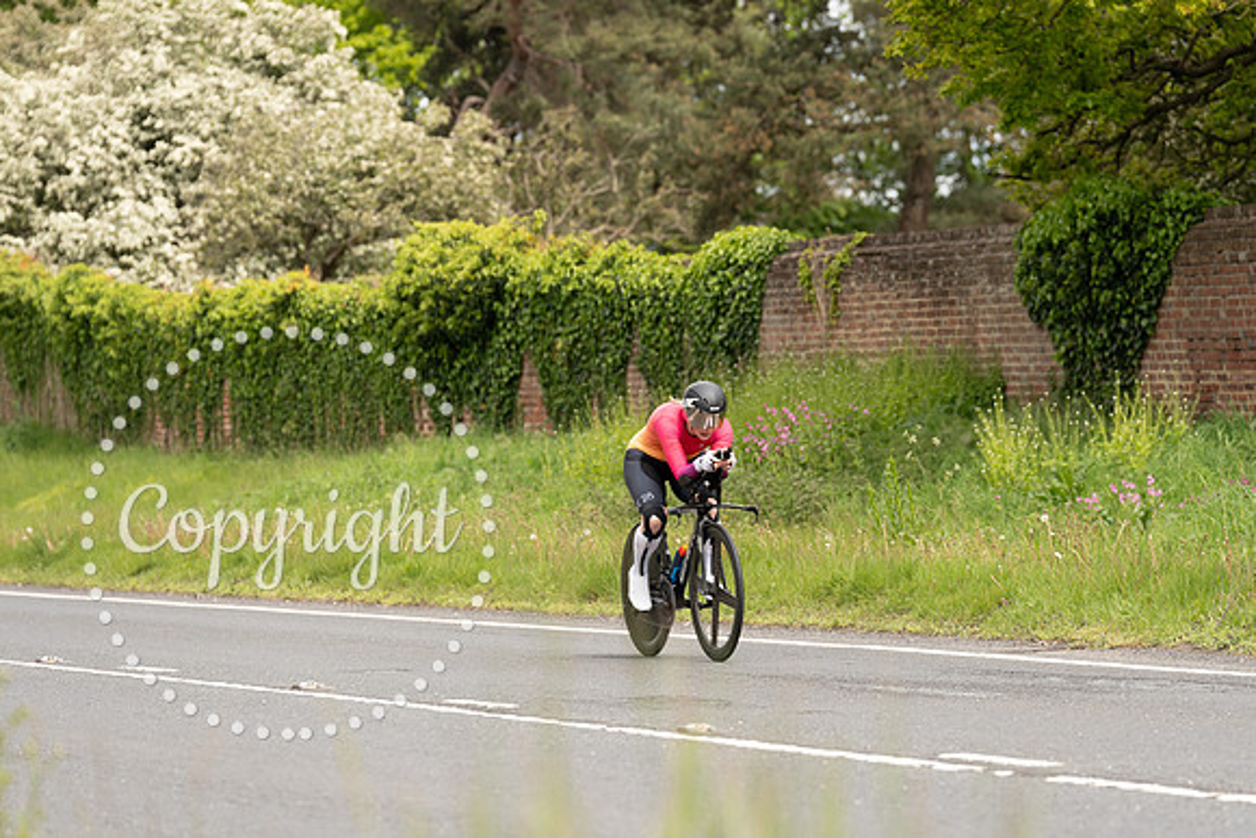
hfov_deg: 11.7
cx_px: 628
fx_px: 6142
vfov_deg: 7.8
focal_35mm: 176
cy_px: 419
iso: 400
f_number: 4.5
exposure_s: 1/1000
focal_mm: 176
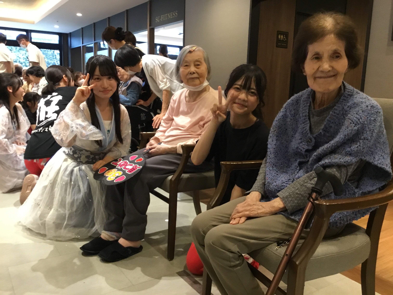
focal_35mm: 31
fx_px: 352
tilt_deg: -9.7
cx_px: 196
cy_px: 148
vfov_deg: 45.4
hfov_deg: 58.4
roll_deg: -2.6
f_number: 2.4
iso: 200
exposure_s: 1/30
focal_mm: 3.3
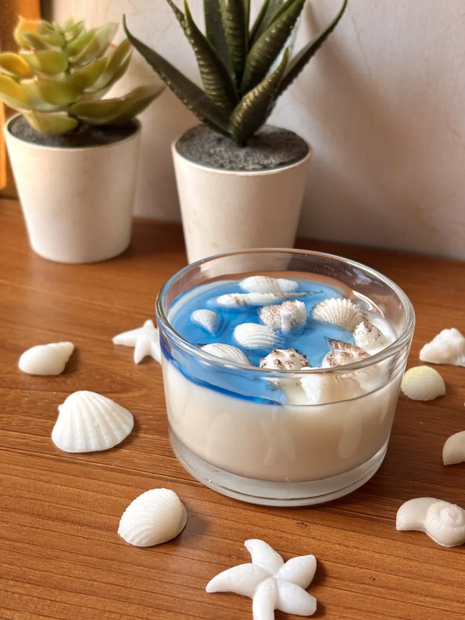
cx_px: 232
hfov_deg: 28.0
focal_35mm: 52
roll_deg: -2.6
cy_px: 310
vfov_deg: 36.8
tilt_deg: -29.5
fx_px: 931
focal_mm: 5.96
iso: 50
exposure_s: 1/106
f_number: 1.6
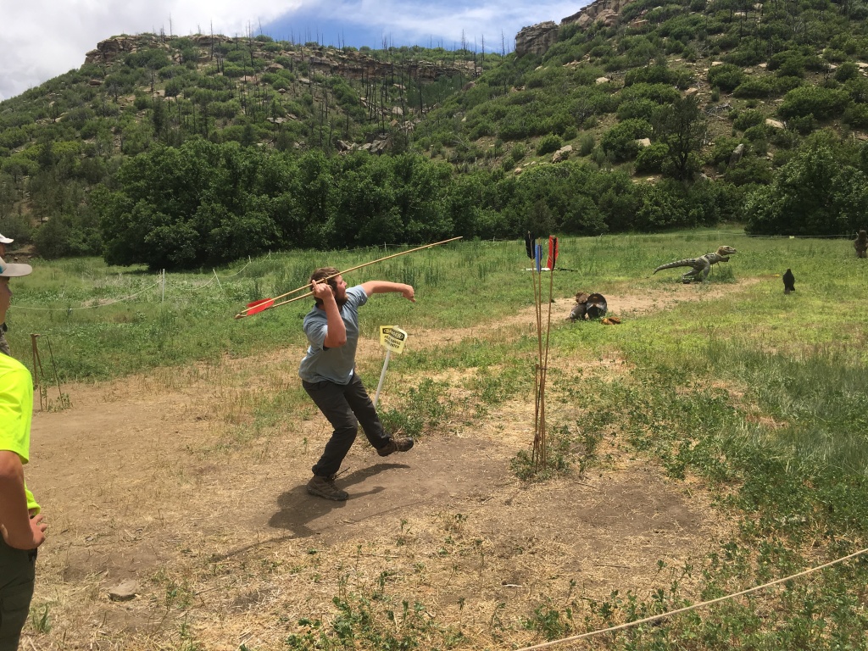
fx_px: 727
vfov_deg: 48.2
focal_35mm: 29
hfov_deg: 61.7
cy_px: 326
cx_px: 434
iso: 25
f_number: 2.2
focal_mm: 4.15
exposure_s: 1/1479
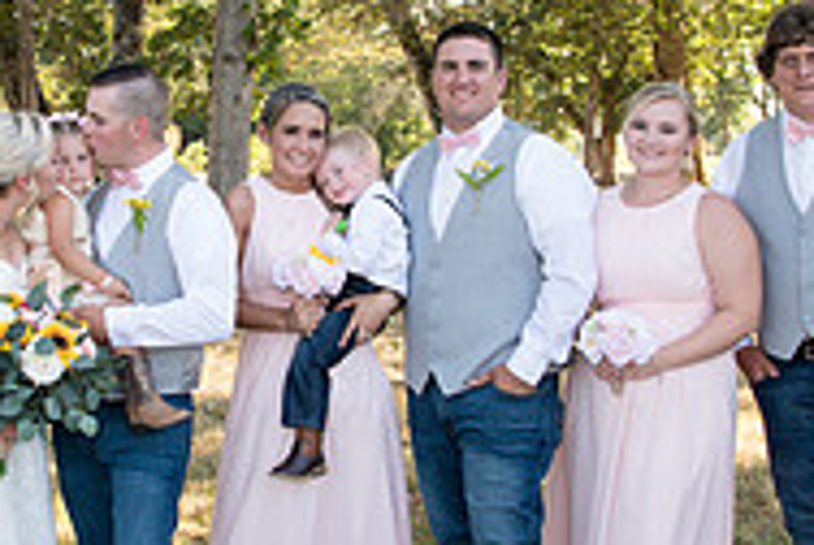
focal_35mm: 74
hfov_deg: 27.0
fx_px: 1676
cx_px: 212
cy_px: 218
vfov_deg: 18.5
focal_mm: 24
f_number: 9
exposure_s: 1/320
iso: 2000
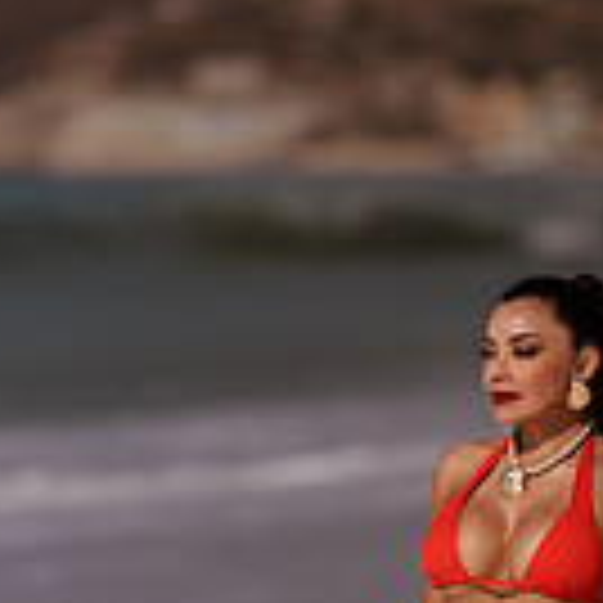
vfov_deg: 4.6
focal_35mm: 384
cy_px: 531
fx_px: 7568
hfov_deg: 4.6
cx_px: 531
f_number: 2.2
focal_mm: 135
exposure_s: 1/8000
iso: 50
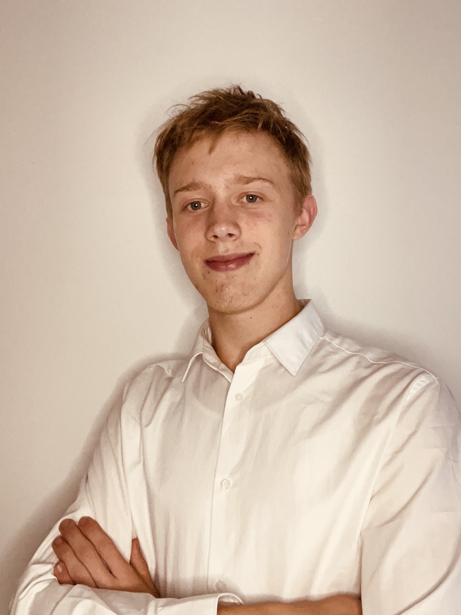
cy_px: 308
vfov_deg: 60.0
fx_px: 533
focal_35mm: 30
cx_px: 230
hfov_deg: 46.8
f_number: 2.2
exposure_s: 1/58
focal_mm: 2.71
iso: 400
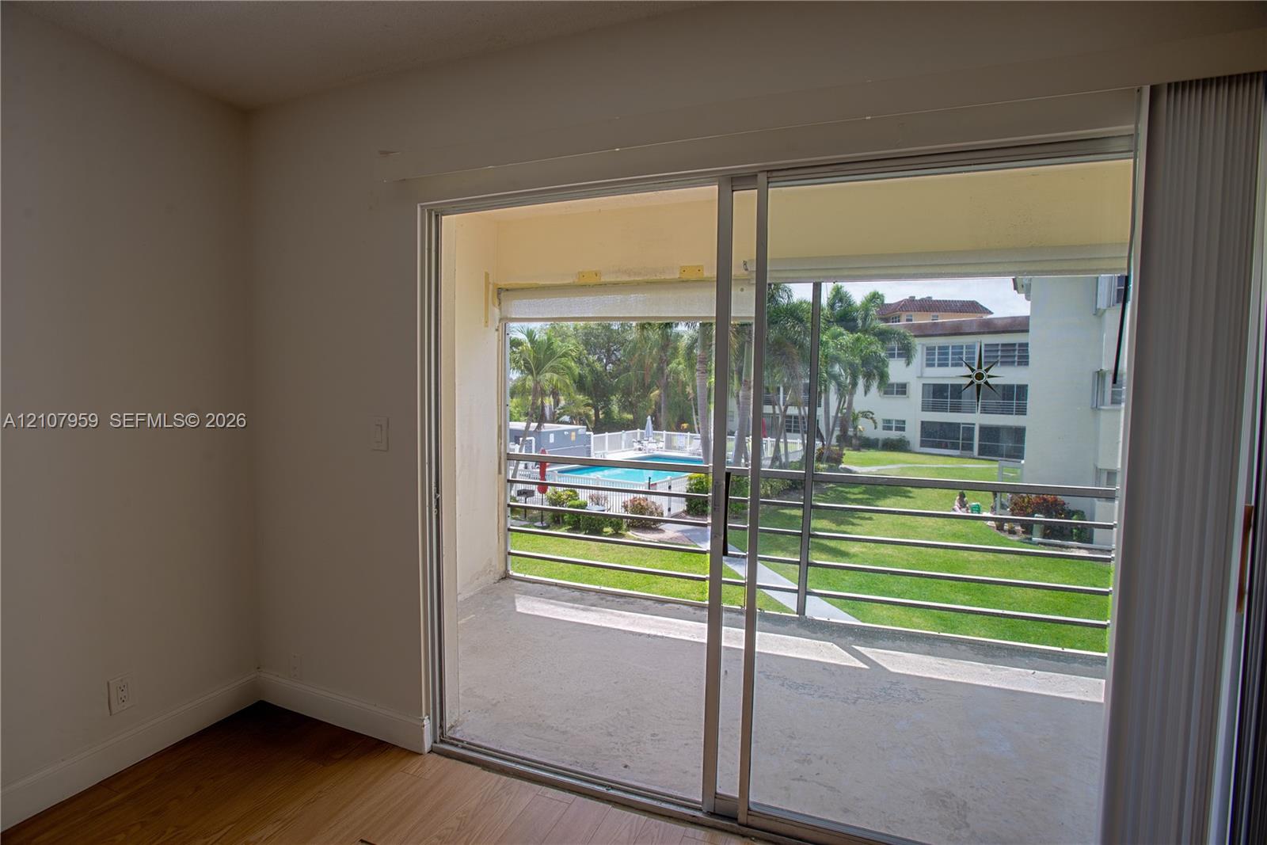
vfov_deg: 70.5
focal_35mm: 17
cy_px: 422
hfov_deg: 93.3
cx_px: 634
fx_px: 598
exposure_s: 1/25
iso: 400
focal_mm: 17
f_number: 8
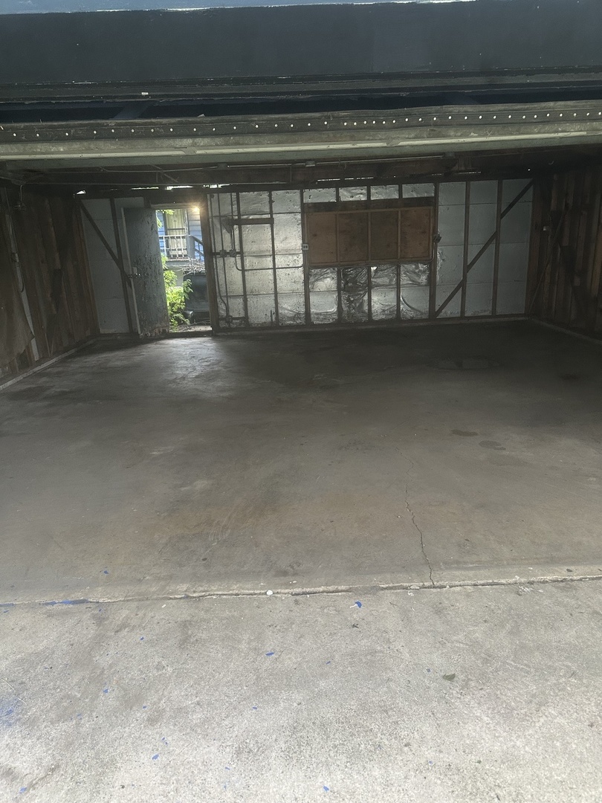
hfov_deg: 56.8
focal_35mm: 24
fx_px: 557
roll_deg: +2.3
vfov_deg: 71.6
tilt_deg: -12.9
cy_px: 402
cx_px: 301
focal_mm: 6.86
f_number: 1.78
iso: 250
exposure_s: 1/63
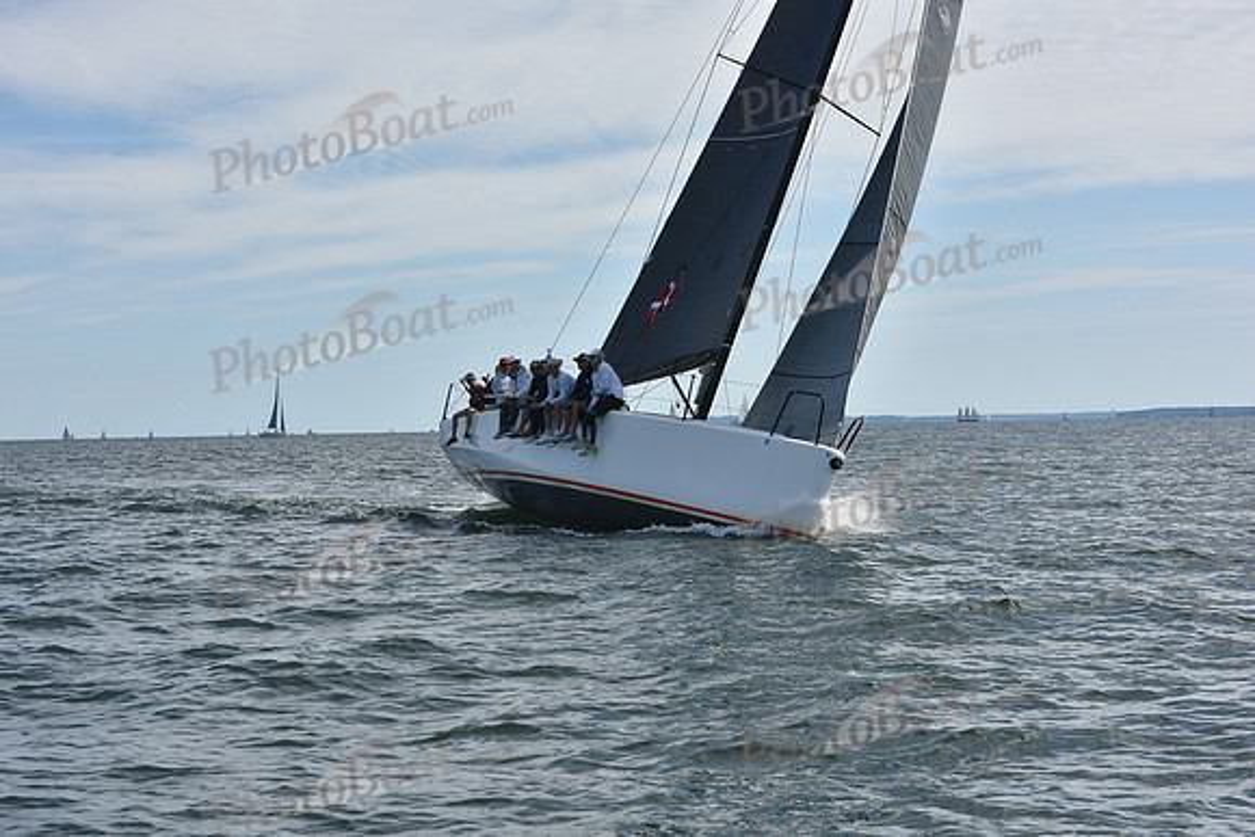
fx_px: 2441
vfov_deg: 19.5
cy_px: 418
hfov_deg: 28.8
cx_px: 628
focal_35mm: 70
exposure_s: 1/1000
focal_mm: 70
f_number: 10
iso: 320
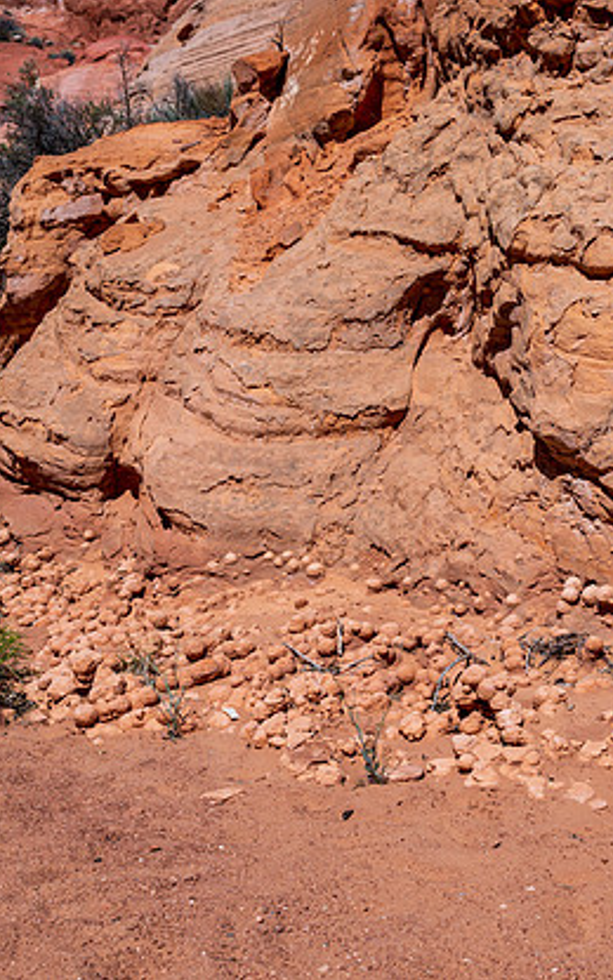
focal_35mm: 51
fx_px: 1363
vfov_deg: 39.6
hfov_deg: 25.2
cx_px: 406
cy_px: 506
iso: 64
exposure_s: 1/500
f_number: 9
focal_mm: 32
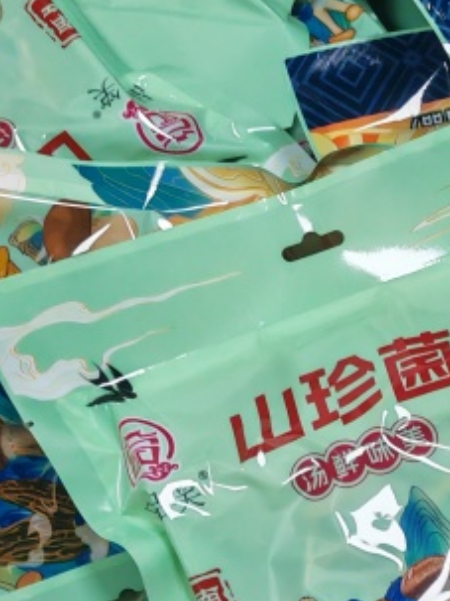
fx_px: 1648
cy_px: 582
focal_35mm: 95
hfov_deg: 14.0
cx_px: 773
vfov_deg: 20.1
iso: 500
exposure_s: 1/97
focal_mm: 7.62
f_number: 1.6
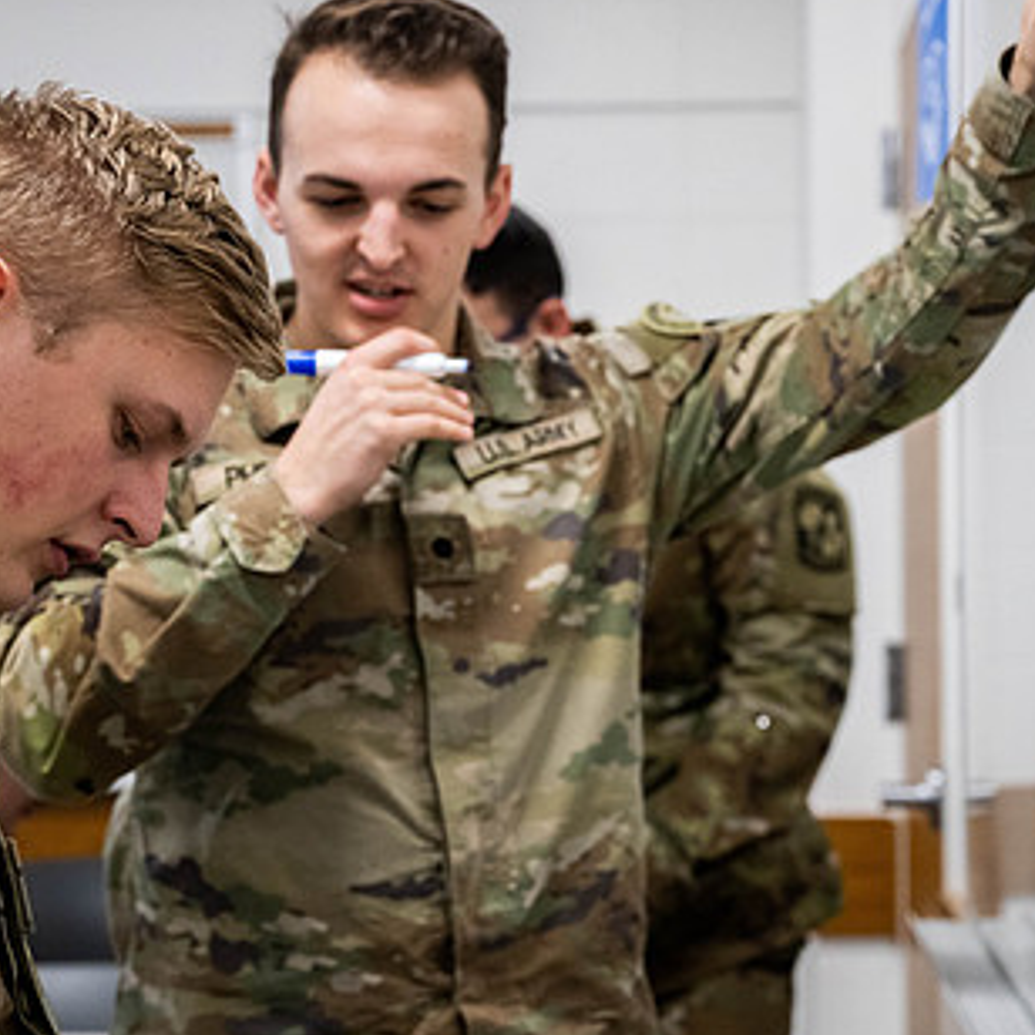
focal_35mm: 97
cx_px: 608
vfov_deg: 17.9
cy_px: 492
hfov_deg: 17.9
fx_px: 3281
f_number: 4
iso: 2500
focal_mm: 60
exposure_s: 1/400
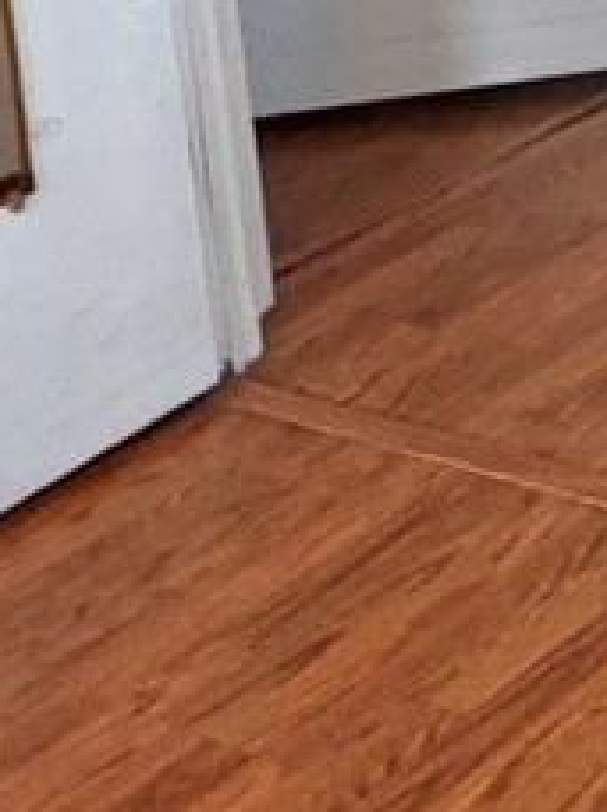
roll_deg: +3.4
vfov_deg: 17.3
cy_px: -539
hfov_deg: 12.5
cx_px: 1349
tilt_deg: -6.2
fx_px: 2298
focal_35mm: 98
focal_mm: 2.22
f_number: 2.2
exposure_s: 1/60
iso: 200
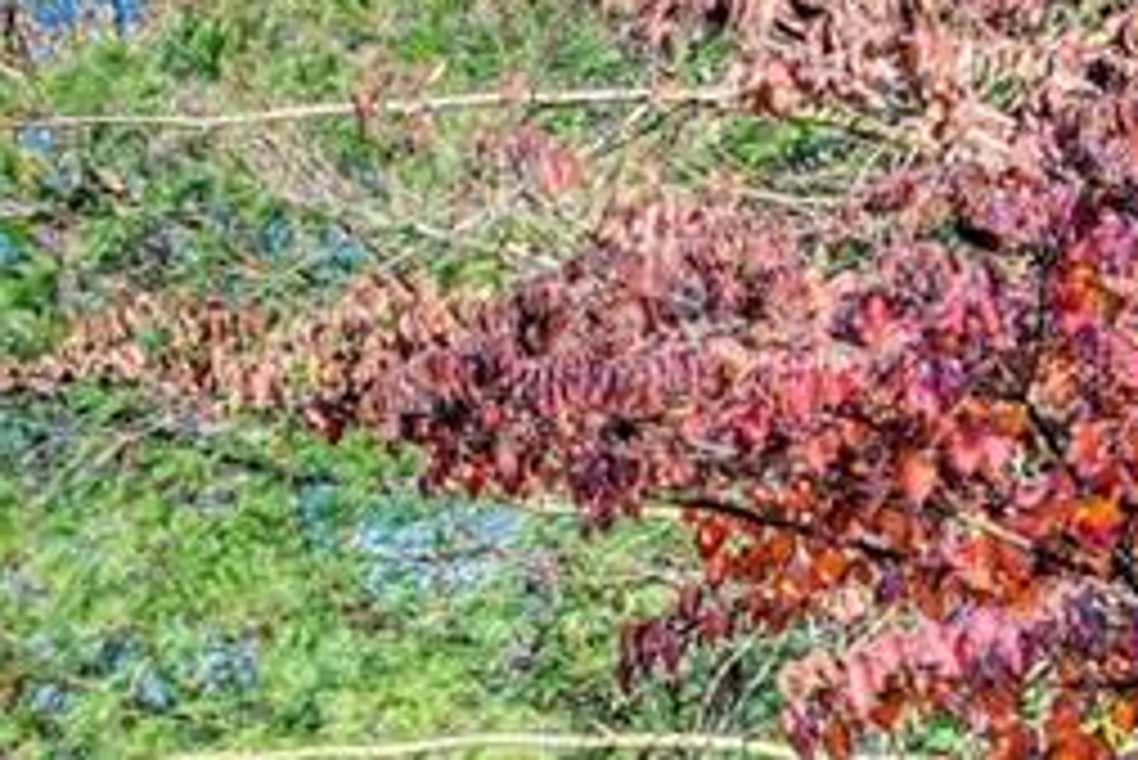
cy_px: 1293
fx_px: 2752
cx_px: -1026
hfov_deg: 17.7
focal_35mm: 87
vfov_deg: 14.2
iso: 200
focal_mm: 21.5
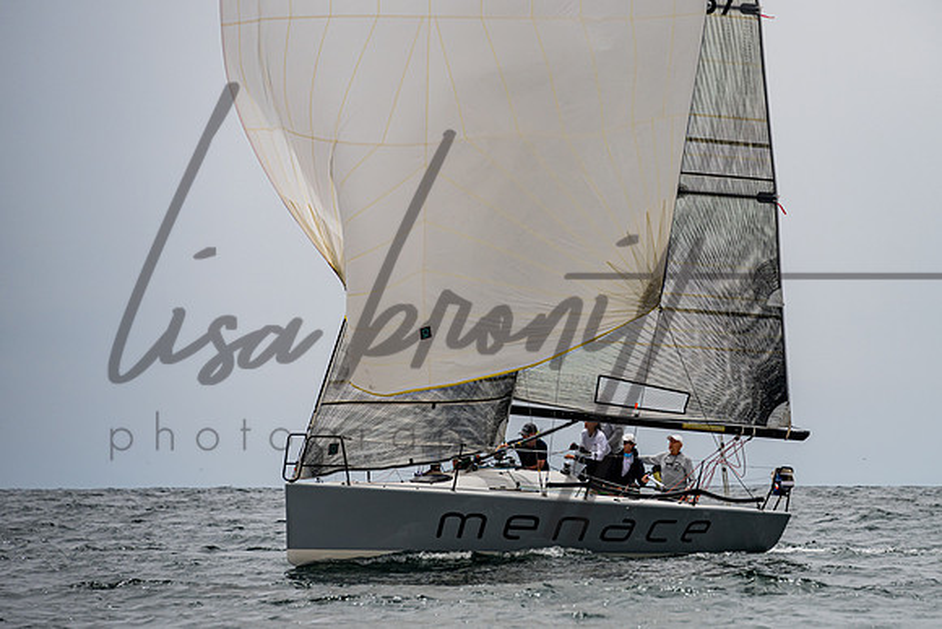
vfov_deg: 5.1
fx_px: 7072
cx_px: 585
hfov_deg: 7.6
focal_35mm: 270
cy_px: 257
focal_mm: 200
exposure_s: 1/1250
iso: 250
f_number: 6.3
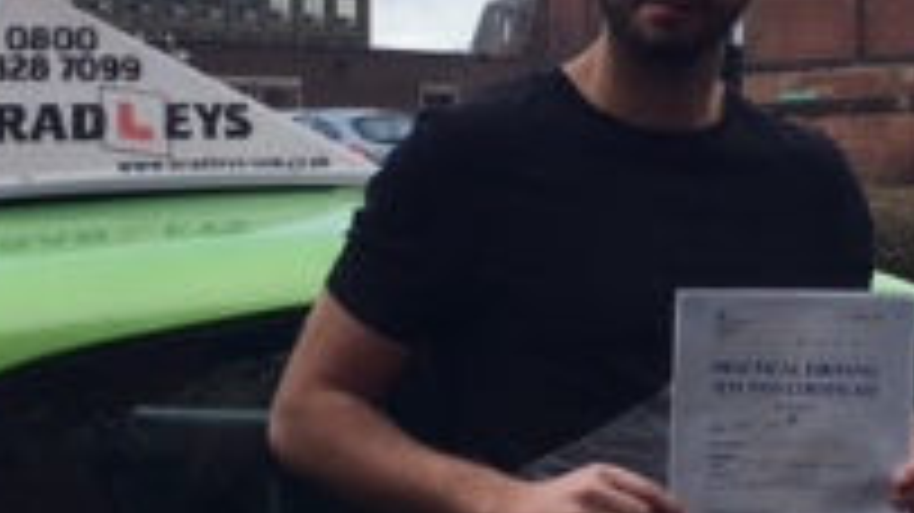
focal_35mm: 78
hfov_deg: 27.2
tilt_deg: -3.9
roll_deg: -1.0
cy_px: 335
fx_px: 1890
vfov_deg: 15.4
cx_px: 518
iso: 25
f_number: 2.2
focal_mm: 4.15
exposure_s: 1/769
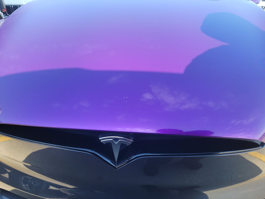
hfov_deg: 71.6
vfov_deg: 56.8
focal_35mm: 24
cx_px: 132
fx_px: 184
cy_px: 100
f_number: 1.8
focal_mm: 6.7
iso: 50
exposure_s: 1/123
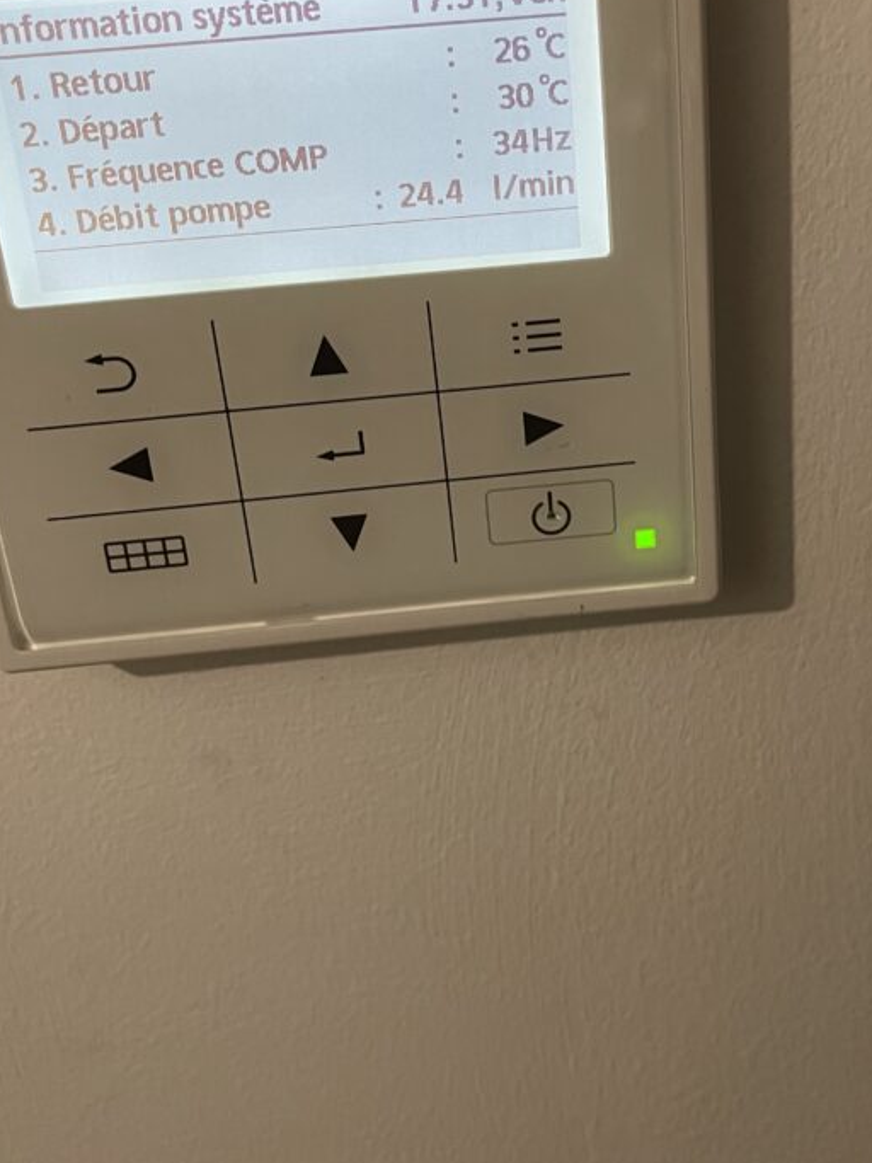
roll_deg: +1.8
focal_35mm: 39
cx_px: 555
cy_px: 412
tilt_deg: -20.5
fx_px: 1310
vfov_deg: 47.3
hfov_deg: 36.6
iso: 320
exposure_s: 1/60
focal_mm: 5.1
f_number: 1.6
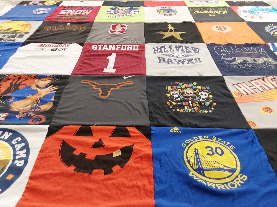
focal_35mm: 28
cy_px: 104
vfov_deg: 49.7
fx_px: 224
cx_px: 138
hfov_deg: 63.4
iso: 200
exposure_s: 1/50
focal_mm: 2.91
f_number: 1.9
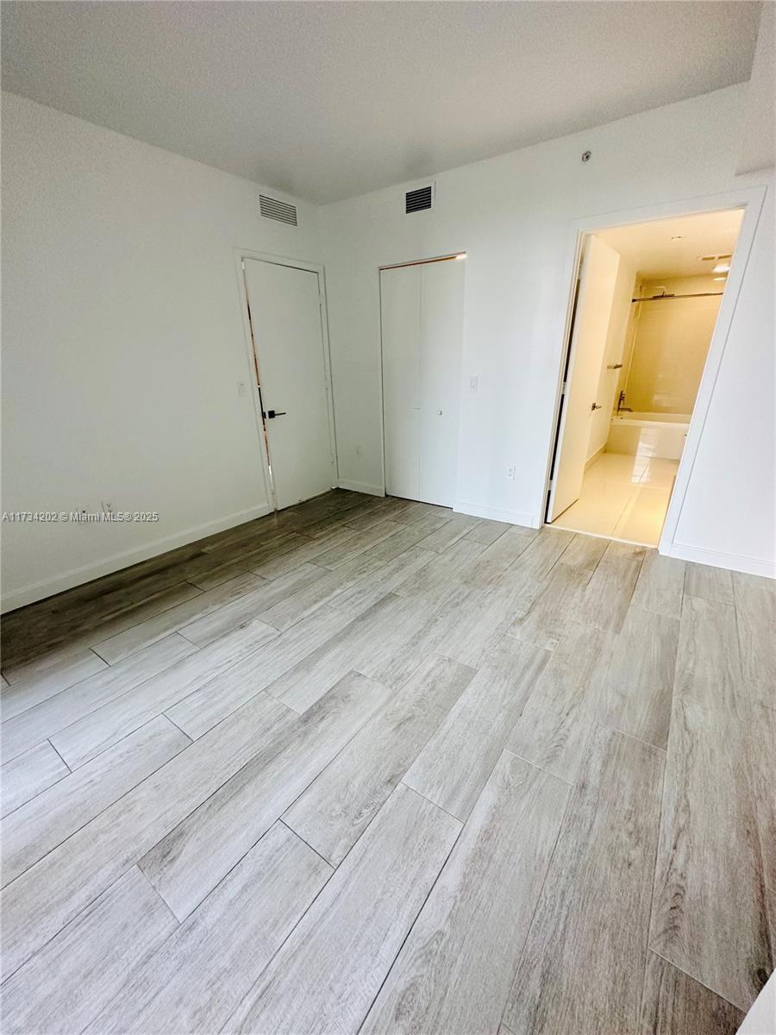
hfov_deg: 85.7
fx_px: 418
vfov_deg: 102.1
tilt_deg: -22.1
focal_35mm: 14
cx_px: 388
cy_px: 518
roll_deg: +1.6
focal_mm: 2.22
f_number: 2.2
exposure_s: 1/60
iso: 200
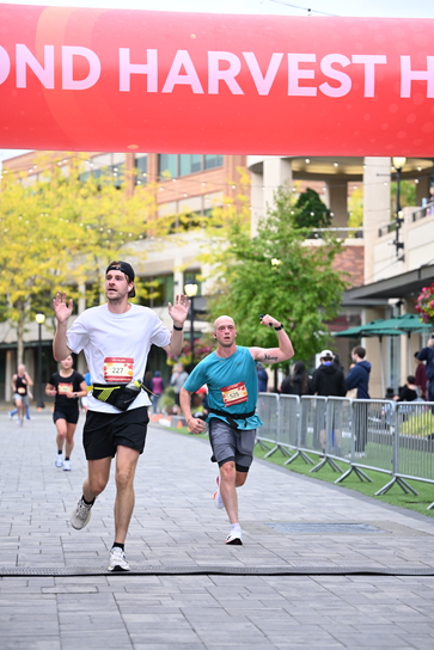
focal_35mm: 90
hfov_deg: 15.2
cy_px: 327
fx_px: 1626
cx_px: 216
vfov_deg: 22.6
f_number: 2.8
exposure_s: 1/1600
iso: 1000
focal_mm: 89
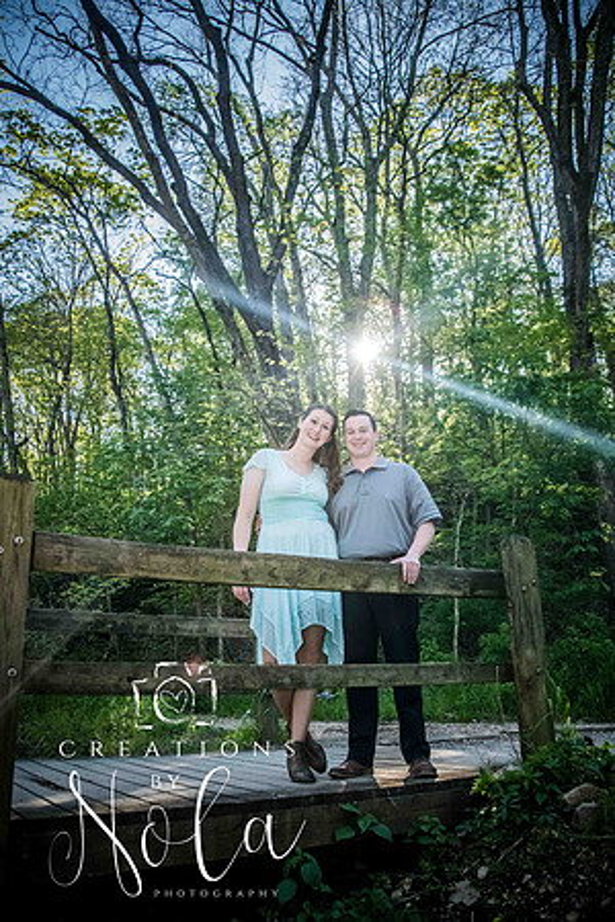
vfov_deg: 65.5
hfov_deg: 46.4
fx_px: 717
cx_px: 308
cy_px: 461
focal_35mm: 28
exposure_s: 1/1250
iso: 1600
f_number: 5.6
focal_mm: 28
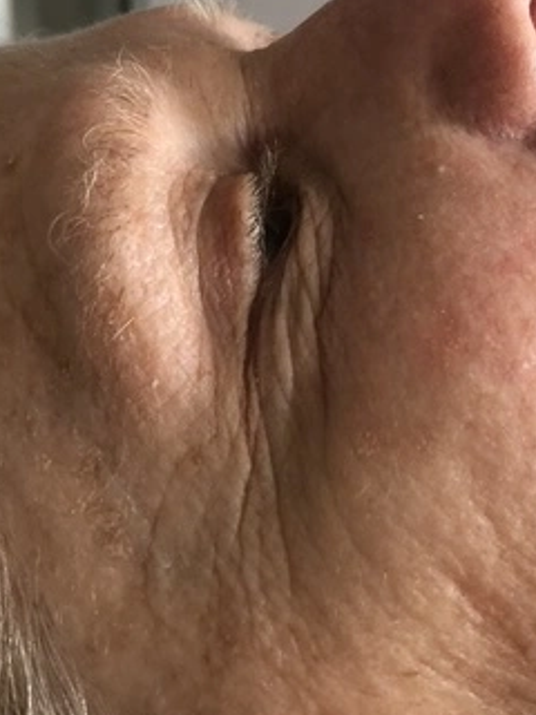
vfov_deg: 33.9
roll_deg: -1.8
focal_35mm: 56
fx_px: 1156
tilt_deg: -26.1
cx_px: 344
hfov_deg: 26.0
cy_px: 212
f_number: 1.8
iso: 50
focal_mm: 4
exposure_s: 1/15
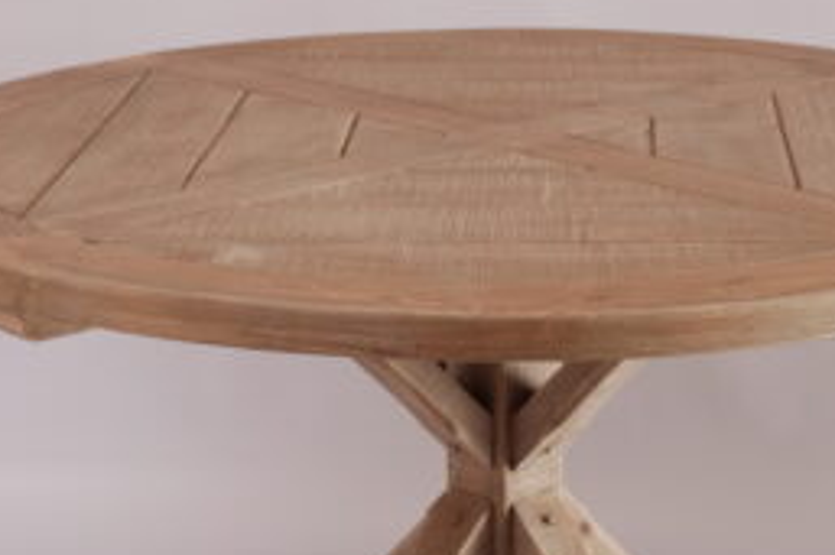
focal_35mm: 105
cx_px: 526
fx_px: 2434
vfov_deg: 13.0
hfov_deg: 19.4
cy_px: 414
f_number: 7.1
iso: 1600
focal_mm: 35.8
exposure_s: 1/30
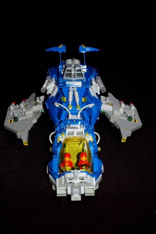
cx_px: 76
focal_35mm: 78
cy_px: 113
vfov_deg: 26.0
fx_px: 507
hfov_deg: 17.5
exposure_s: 1/60
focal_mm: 50
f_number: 4.5
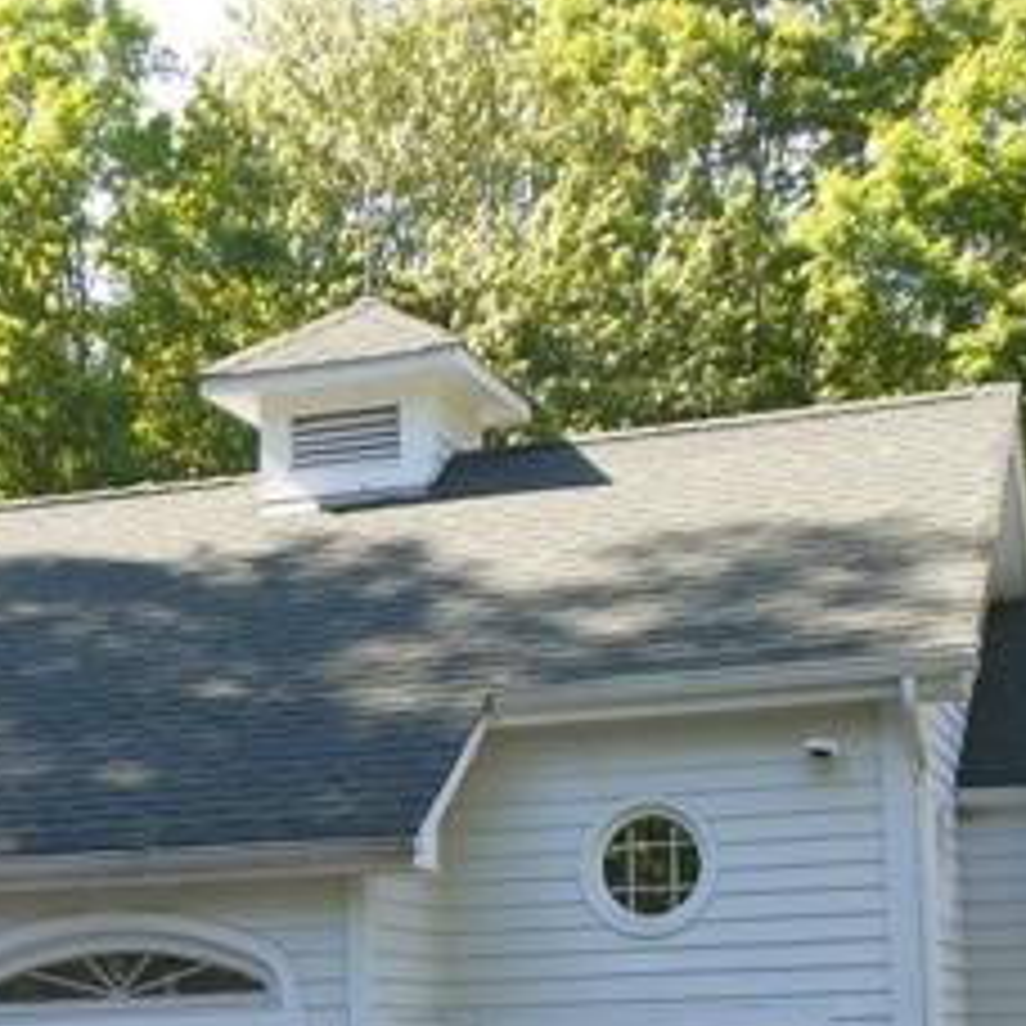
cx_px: 324
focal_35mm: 82
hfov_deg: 21.0
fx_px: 2750
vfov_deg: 20.6
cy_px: 972
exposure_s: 1/125
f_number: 3.5
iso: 80
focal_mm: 6
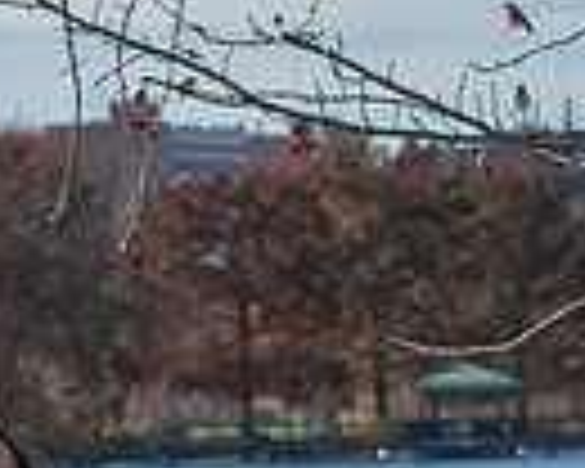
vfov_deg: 5.8
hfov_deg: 7.5
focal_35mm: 259
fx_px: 4484
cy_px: 999
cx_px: 261
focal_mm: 80
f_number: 7.1
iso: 400
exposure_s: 1/800
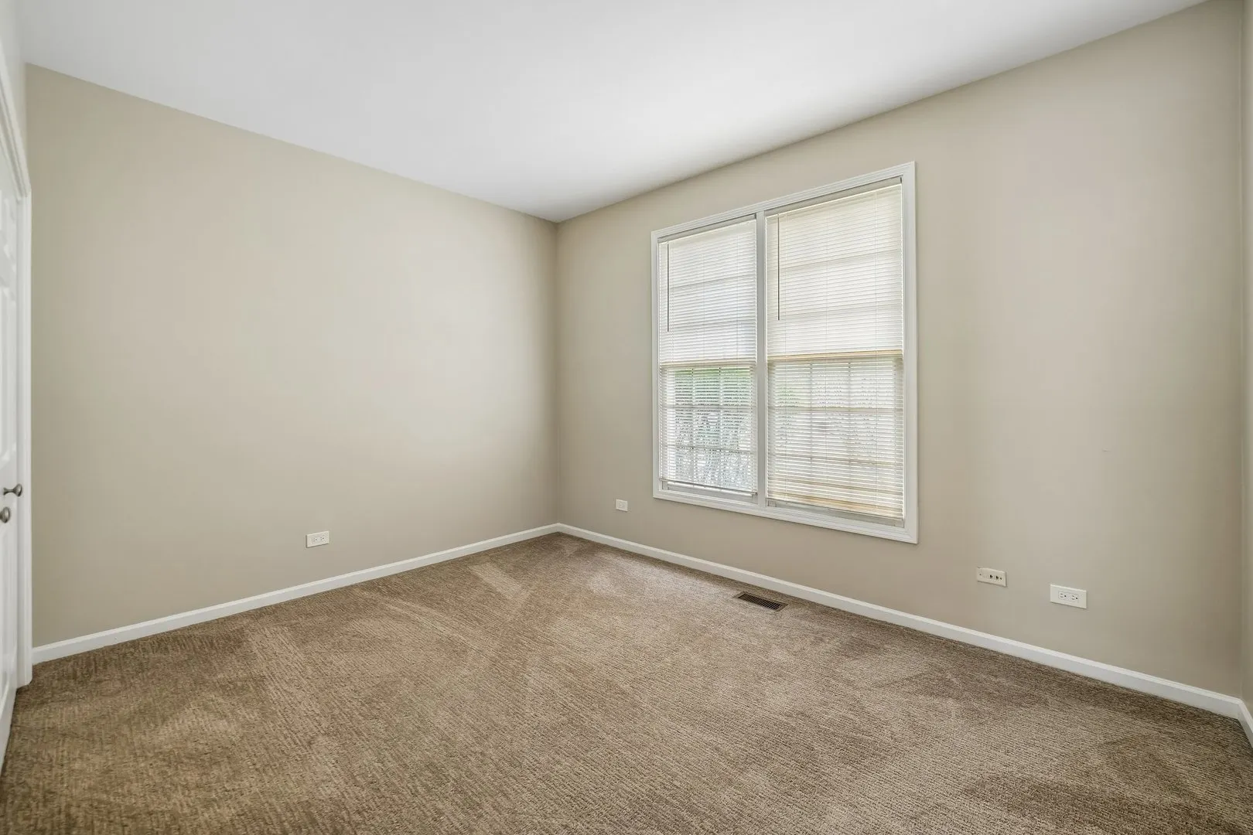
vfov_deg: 81.2
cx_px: 626
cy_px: 418
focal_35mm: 14
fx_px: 487
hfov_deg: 104.3
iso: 400
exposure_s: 1/60
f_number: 4
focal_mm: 14
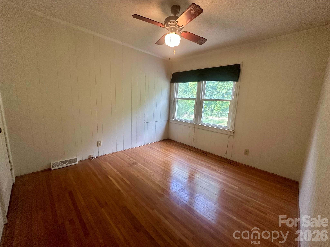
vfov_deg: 85.7
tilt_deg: -10.1
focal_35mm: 14
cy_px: 124
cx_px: 165
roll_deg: -3.0
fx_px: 133
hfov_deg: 102.1
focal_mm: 2.22
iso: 200
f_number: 2.2
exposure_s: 1/60
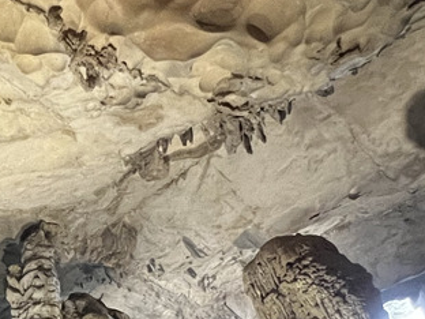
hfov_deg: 35.7
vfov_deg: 28.4
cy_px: 260
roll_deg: +1.7
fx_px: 614
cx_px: 34
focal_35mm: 50
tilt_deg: +39.4
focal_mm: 1.57
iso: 1000
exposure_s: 1/35
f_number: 1.8
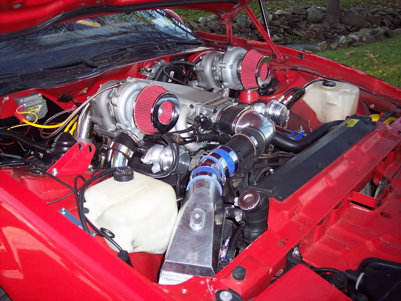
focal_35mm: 39
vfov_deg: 36.8
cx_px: 200
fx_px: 452
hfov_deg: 47.9
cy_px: 150
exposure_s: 1/60
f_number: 2.8
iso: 100
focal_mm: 8
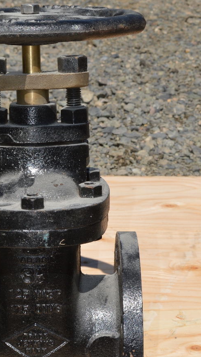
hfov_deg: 9.7
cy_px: 259
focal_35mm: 124
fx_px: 1174
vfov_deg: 17.2
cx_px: 3
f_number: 13
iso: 100
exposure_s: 1/200
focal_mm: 46
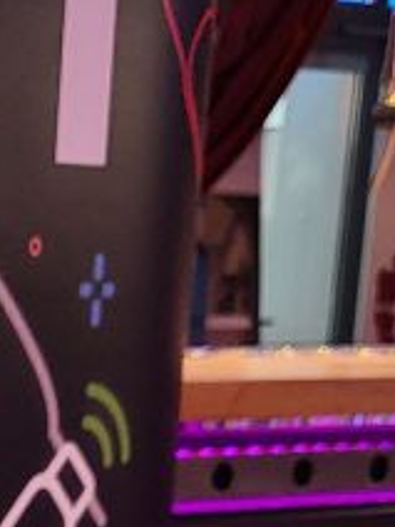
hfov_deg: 9.7
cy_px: 810
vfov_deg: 13.2
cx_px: -437
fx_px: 2145
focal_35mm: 141
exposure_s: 1/100
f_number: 1.8
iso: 160
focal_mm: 5.4
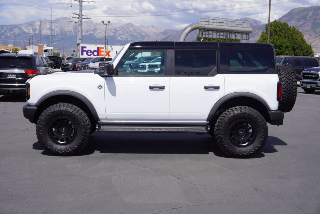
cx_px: 160
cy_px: 107
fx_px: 414
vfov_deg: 29.0
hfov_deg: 42.3
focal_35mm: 46
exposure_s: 1/200
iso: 100
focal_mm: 31
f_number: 11
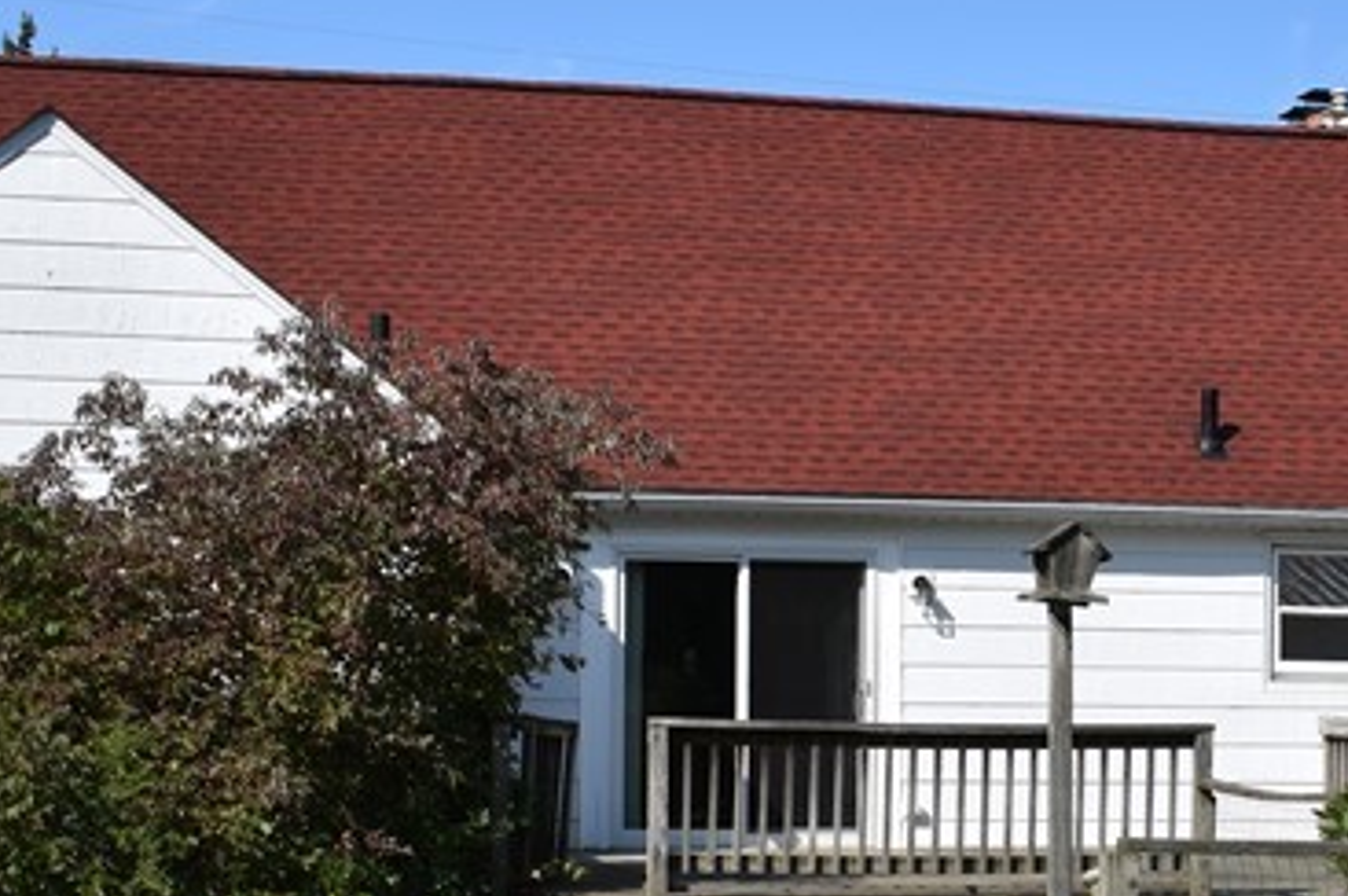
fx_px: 2993
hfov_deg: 25.1
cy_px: 808
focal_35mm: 80
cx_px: 1021
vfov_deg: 16.8
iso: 100
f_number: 9
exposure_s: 1/320
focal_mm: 18
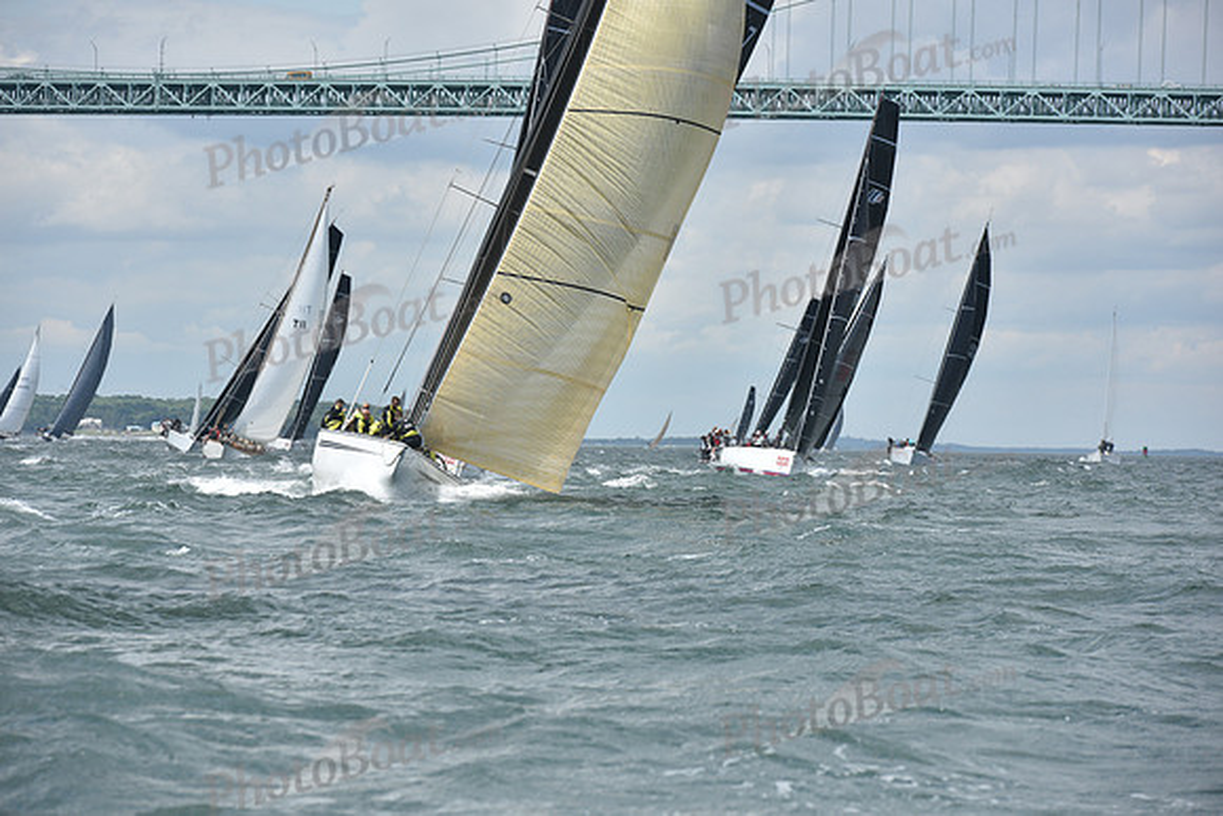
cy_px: 408
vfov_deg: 7.2
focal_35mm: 190
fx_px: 6456
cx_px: 612
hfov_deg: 10.8
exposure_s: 1/1000
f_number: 8
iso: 250
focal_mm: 190
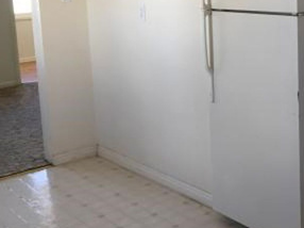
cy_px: 53
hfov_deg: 29.1
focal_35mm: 65
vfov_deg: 22.3
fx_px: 570
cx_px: 247
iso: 32
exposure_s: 1/30
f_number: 2.2
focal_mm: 4.15
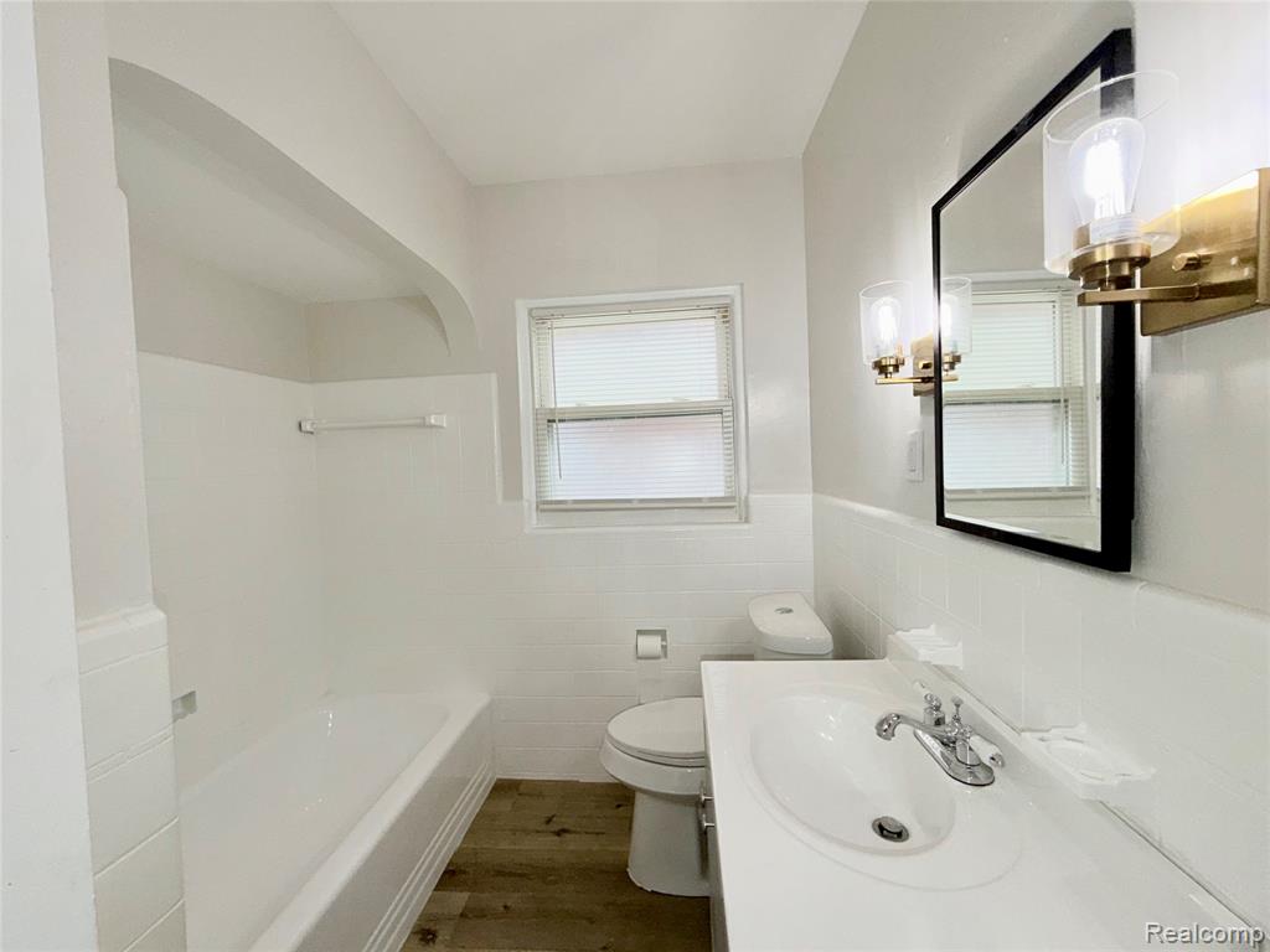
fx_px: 514
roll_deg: +2.4
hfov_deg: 102.1
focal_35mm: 14
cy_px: 476
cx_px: 635
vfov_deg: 85.7
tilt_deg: -1.6
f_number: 2.2
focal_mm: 2.22
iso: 25
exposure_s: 1/120
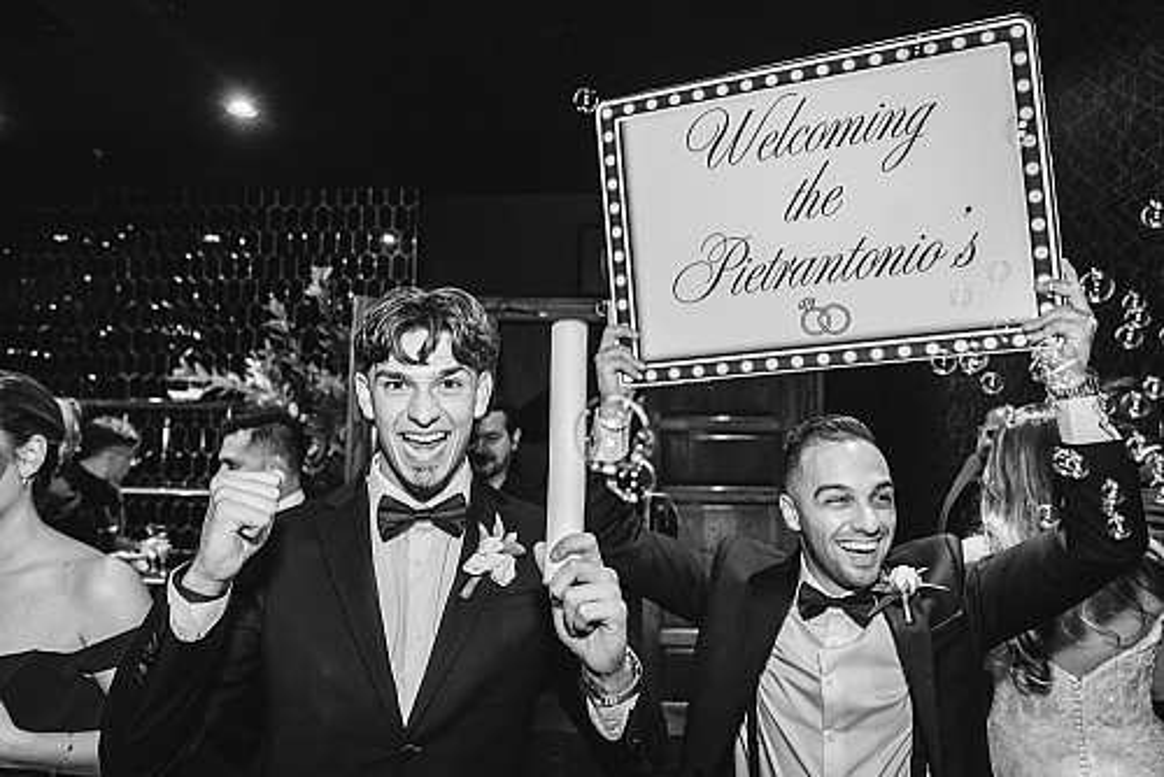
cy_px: 388
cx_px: 582
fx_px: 834
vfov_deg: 50.0
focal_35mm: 26
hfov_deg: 69.8
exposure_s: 1/125
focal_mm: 25
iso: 1600
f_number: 4
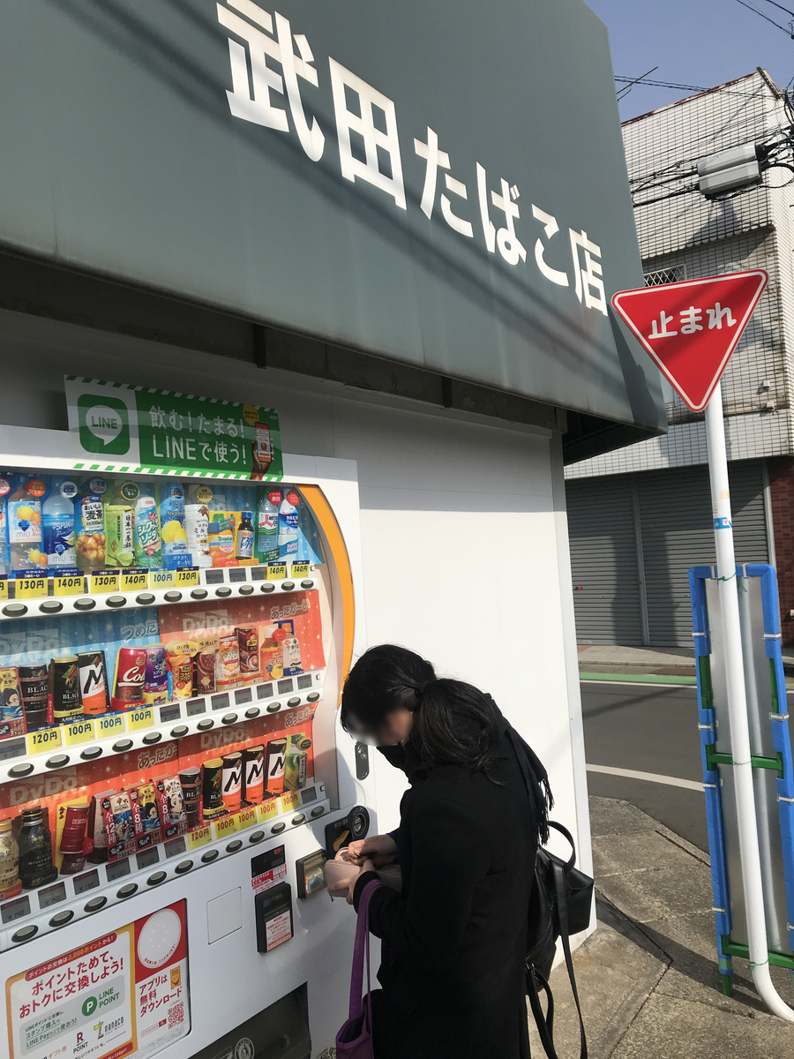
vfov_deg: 63.4
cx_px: 397
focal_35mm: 28
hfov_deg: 49.7
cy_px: 530
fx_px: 856
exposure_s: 1/4167
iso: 20
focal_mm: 3.99
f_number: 1.8
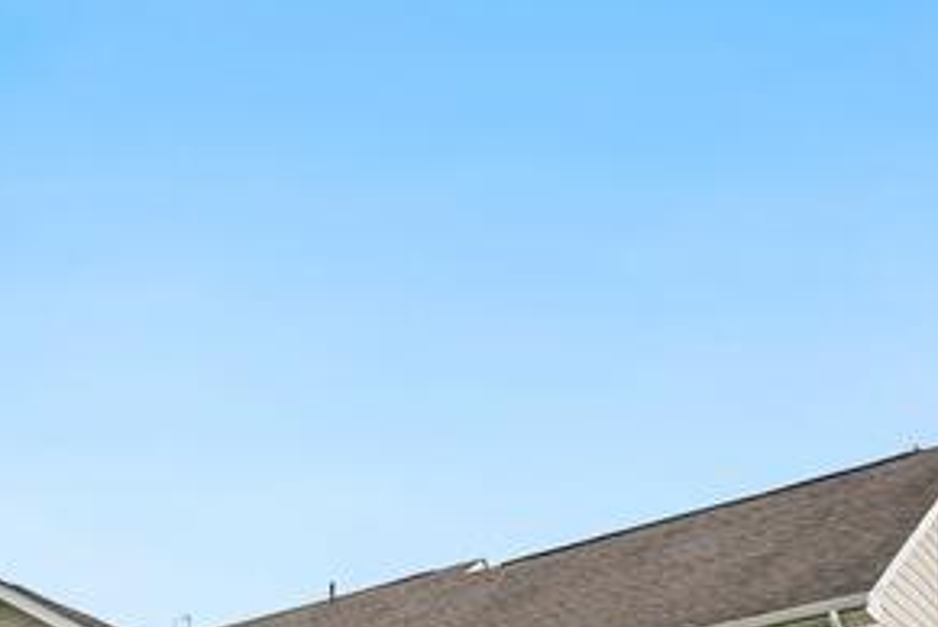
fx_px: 1617
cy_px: 1248
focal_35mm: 62
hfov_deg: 27.8
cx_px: -223
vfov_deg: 16.7
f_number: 7.1
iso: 100
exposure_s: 1/125
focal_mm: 12
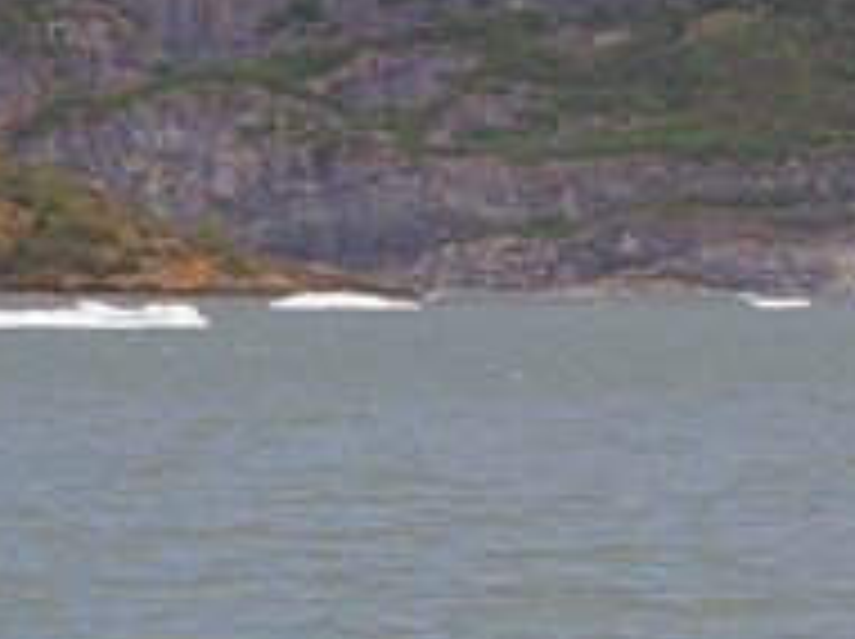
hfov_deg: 3.8
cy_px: 40
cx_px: 988
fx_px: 13005
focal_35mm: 527
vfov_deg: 2.8
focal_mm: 55
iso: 200
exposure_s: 1/350
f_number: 11
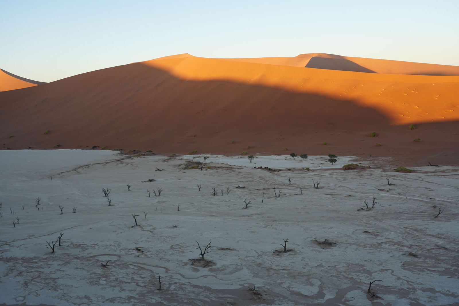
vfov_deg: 35.0
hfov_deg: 50.7
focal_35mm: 38
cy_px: 153
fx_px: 484
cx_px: 230
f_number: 6.3
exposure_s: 1/100
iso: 100
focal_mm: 38
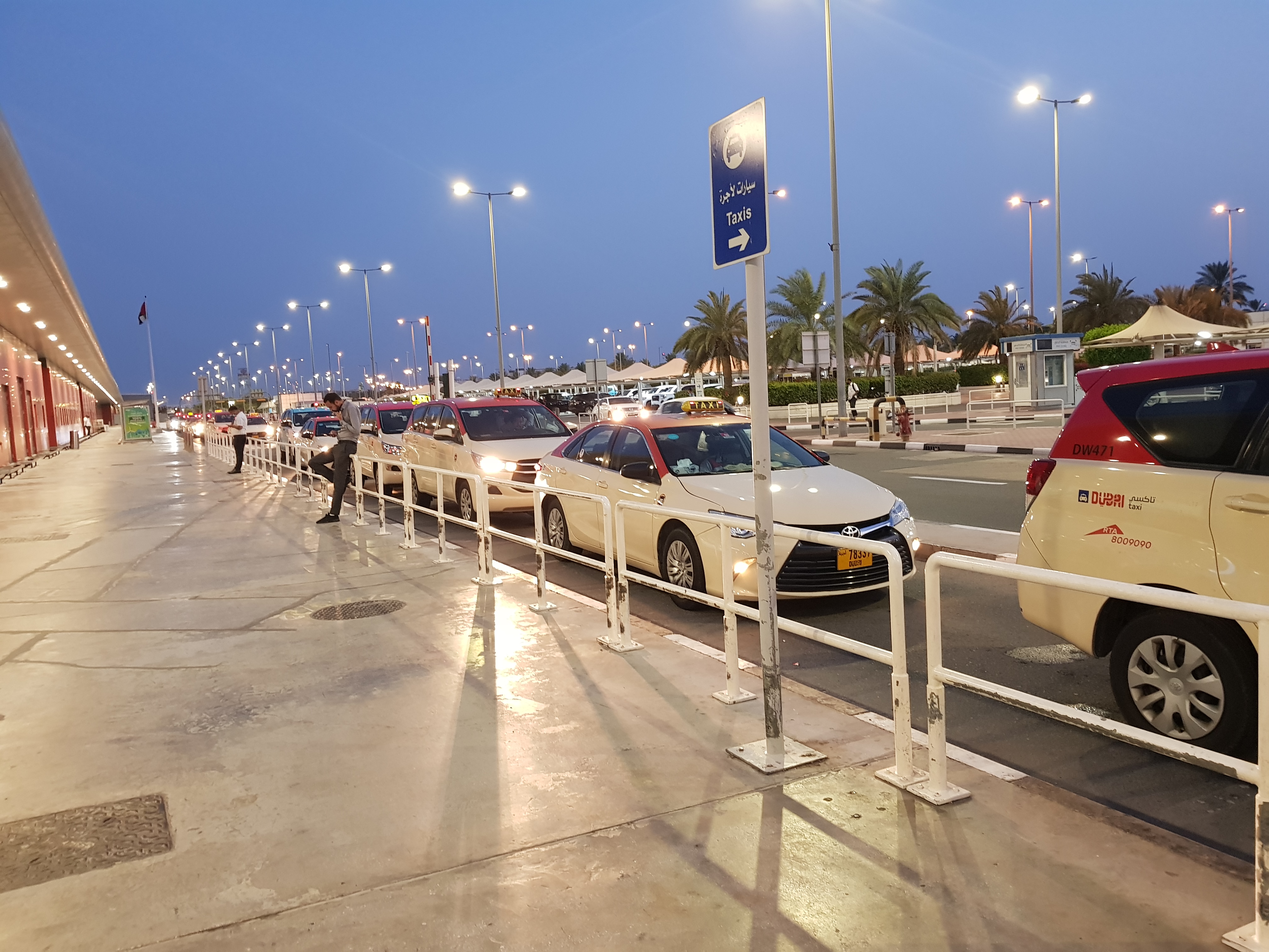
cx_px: 634
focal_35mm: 26
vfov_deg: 53.1
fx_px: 953
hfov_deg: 67.3
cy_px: 476
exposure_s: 1/20
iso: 200
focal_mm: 4.3
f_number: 1.7
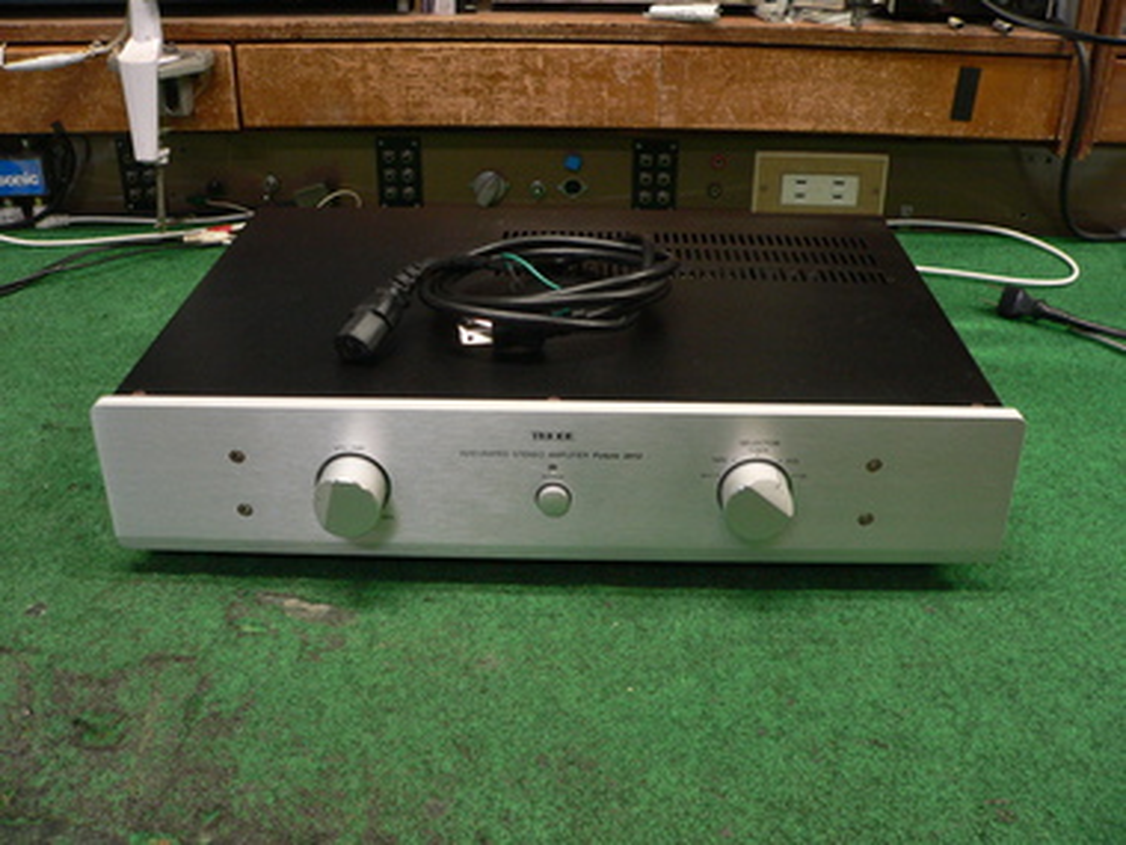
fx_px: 1171
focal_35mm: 36
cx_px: 563
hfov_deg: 51.4
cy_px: 422
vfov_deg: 39.7
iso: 200
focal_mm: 6
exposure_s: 1/20
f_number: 2.8
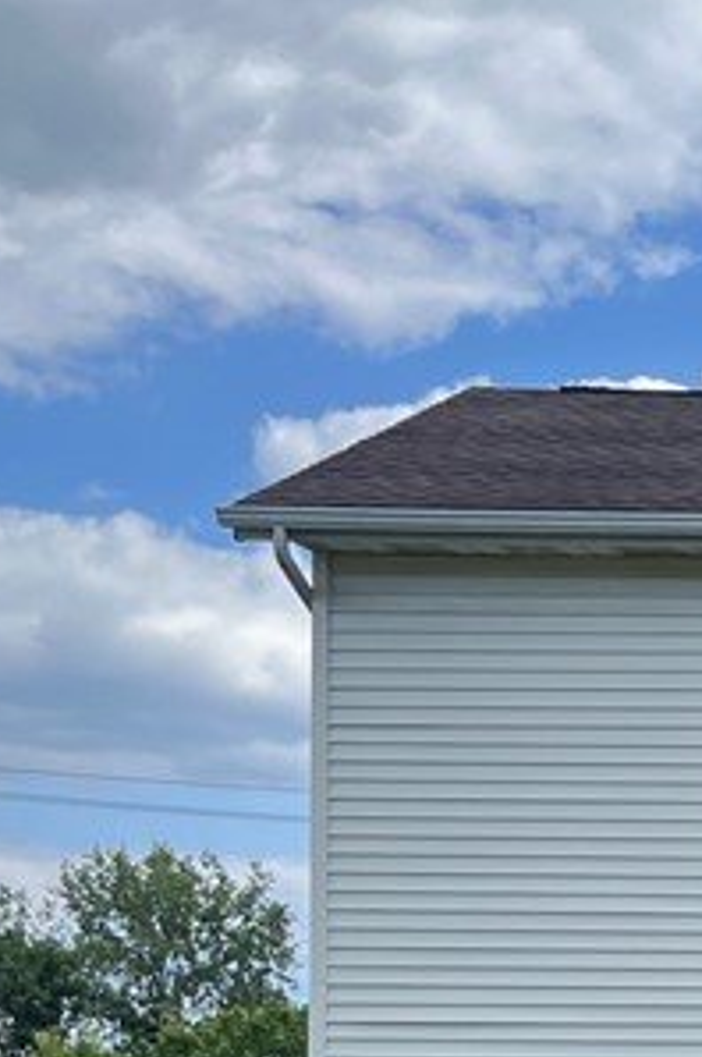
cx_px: 1532
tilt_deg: +0.7
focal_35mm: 93
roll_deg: -0.1
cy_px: 1160
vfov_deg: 20.9
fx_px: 2726
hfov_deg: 12.4
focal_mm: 5.1
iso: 50
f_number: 1.6
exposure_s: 1/2632
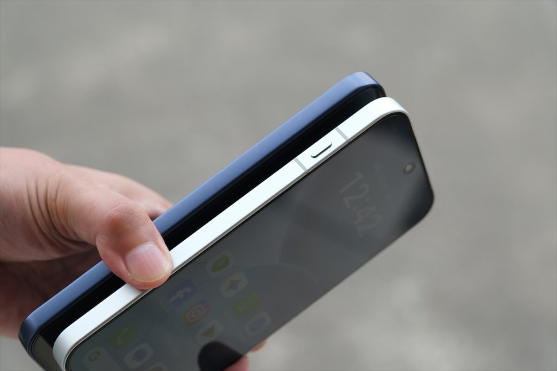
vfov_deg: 16.5
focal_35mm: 83
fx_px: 1284
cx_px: 278
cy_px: 186
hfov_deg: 24.5
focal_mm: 55
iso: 160
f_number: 4.5
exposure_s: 1/220
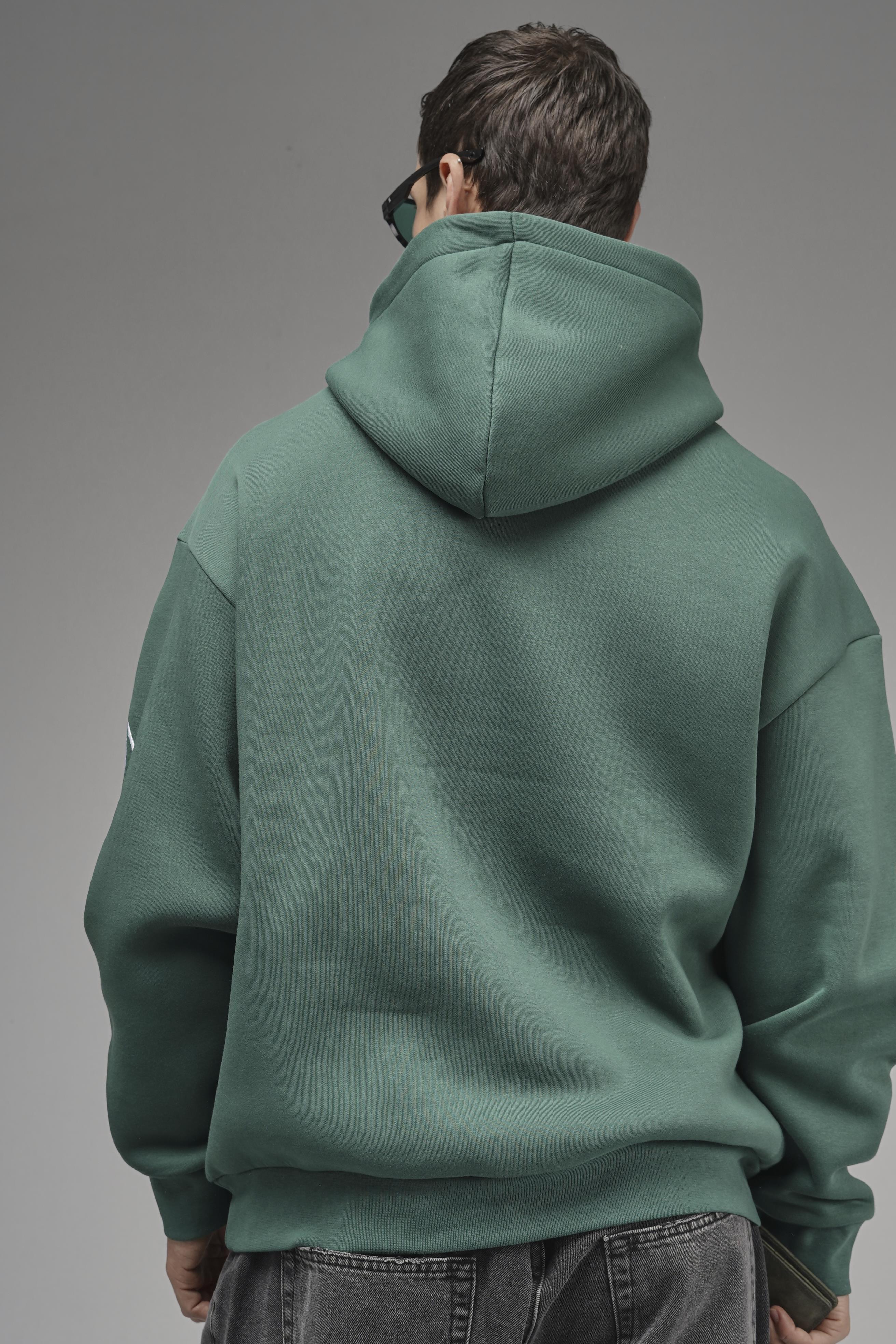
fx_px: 2800
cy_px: 672
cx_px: 448
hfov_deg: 18.2
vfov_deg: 27.0
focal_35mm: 75
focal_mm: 50
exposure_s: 1/125
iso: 64
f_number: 7.1
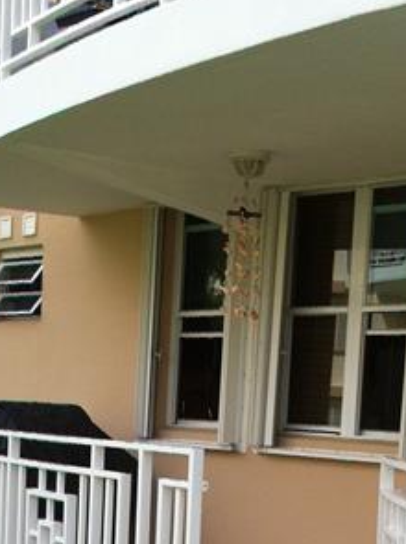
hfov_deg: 16.2
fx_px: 1428
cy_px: 516
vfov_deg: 21.0
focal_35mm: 91
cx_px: 152
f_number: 2.8
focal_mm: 3.85
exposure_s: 1/559
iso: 80
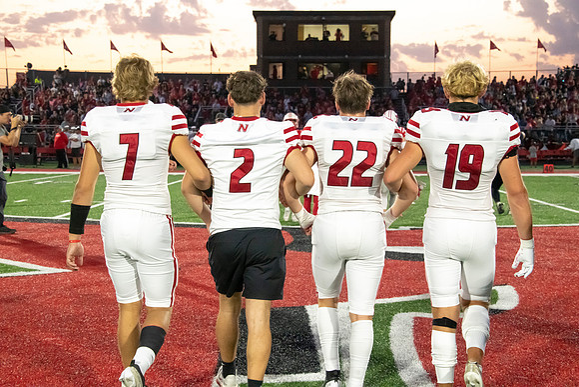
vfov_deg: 21.9
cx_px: 290
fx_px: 997
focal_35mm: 62
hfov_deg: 32.4
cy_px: 194
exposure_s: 1/320
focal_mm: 62
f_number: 7.1
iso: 10000
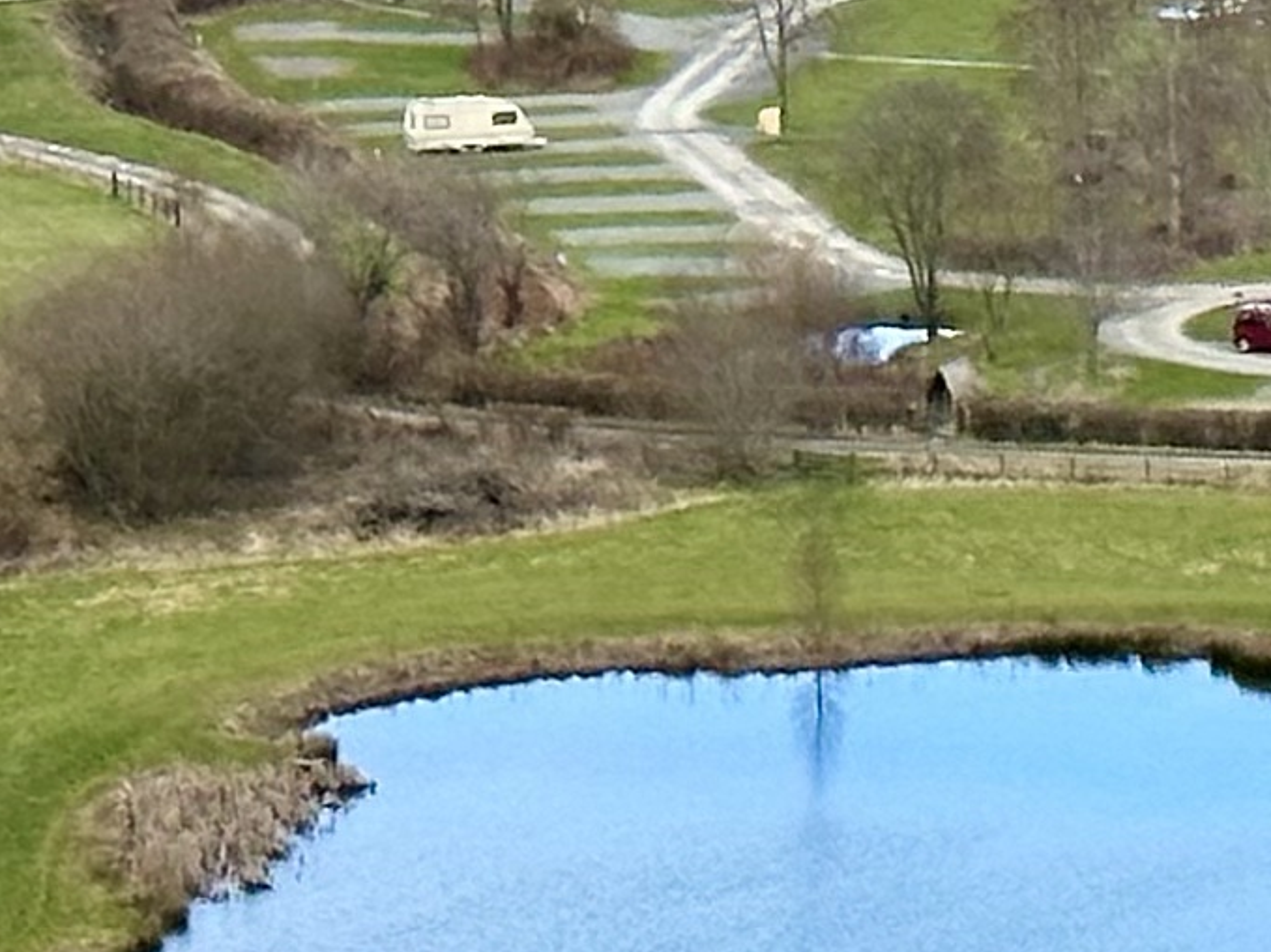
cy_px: -434
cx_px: 1675
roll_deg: +1.6
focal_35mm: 285
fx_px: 10463
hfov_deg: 6.9
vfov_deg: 5.2
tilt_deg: -7.3
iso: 64
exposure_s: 1/1848
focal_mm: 6.86
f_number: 1.78
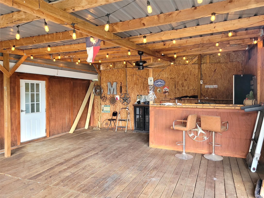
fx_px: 198
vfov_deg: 53.1
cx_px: 132
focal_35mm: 26
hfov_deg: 67.3
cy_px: 99
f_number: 1.8
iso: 320
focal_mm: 5.4
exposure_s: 1/120
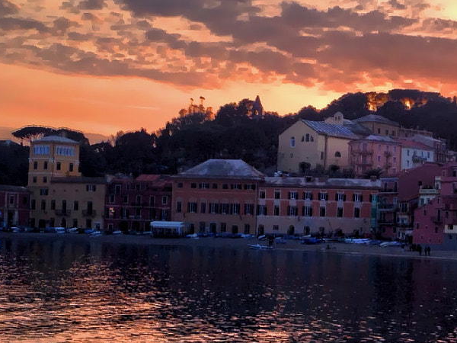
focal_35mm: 88
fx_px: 1162
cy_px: 200
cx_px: 381
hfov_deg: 21.9
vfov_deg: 16.8
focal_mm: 4.12
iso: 50
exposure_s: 1/154
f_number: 2.4
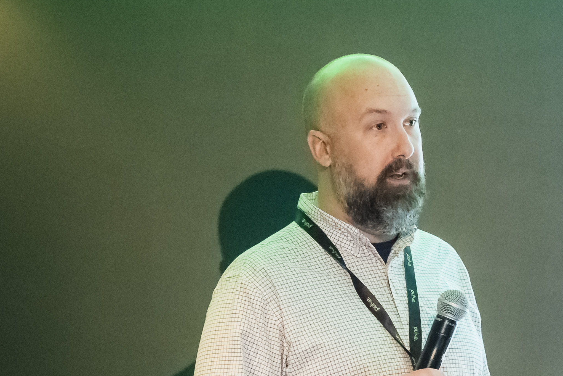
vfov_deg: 2.4
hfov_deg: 3.6
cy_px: 540
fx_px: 9071
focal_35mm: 580
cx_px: 338
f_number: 4
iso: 6400
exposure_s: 1/160
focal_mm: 200
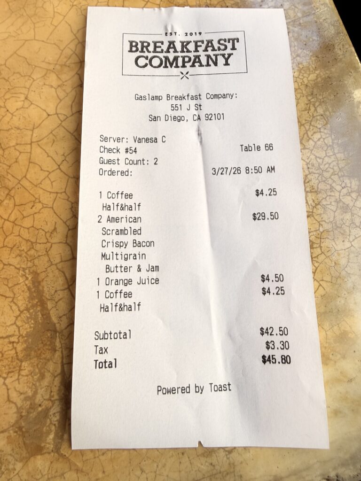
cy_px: 240
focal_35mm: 24
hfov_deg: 56.8
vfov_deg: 71.6
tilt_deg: -77.7
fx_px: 334
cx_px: 180
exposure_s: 1/120
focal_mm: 2.22
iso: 80
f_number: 2.2
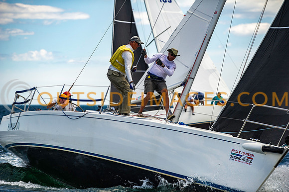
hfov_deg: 12.5
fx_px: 1324
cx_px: 144
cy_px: 96
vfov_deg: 8.3
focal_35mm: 165
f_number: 4
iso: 500
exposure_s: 1/5000
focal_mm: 165
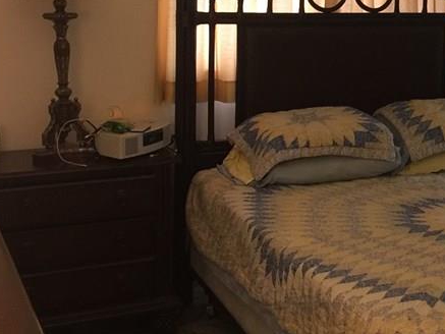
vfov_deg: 21.3
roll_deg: -2.2
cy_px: 59
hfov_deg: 27.6
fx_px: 874
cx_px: 394
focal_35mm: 68
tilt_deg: -7.1
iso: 125
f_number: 2.2
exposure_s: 1/10
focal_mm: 4.15
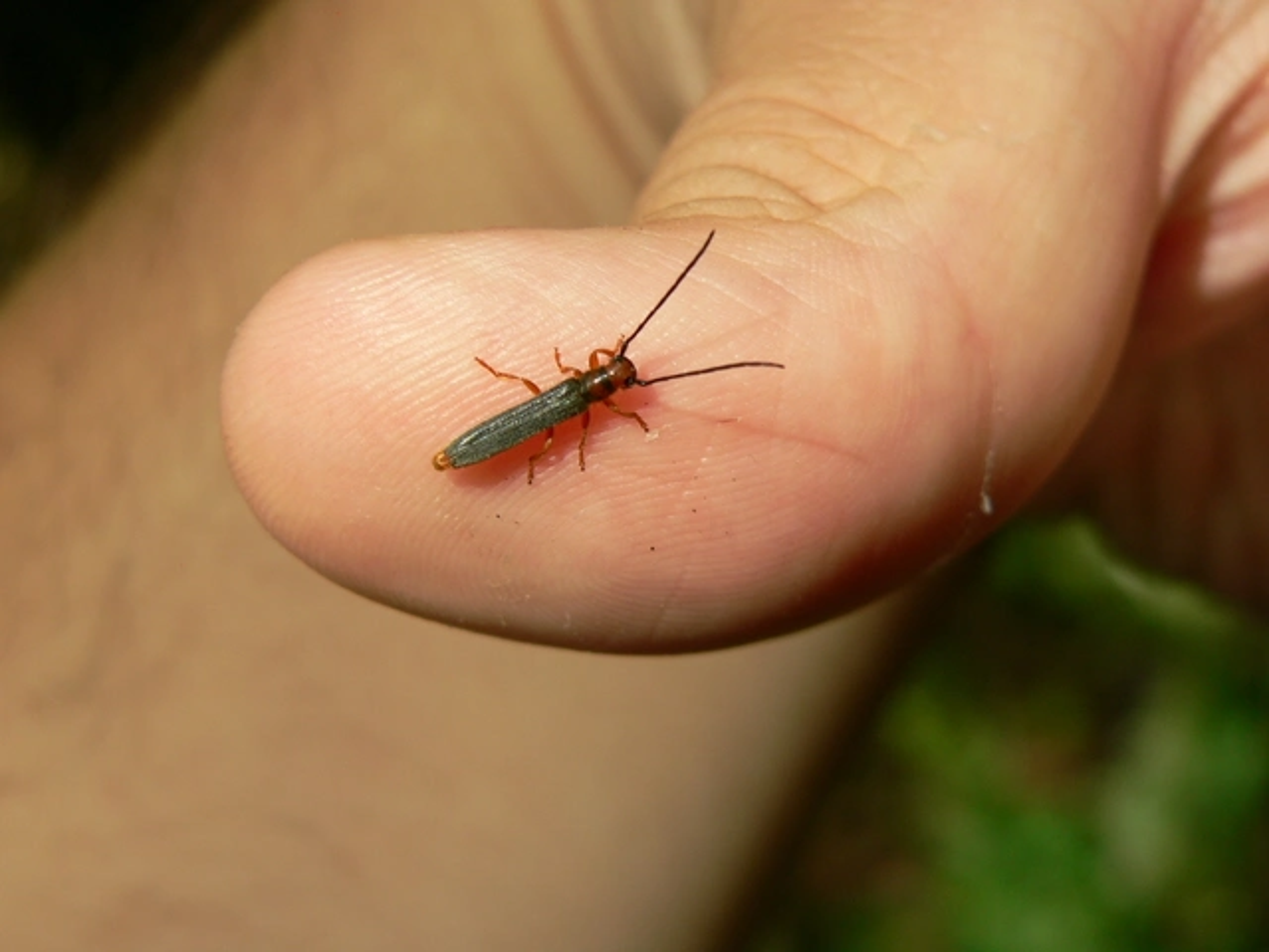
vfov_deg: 18.4
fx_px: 2933
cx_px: 634
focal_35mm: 80
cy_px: 476
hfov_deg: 24.4
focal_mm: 13.3
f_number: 4
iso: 80
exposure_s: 1/250
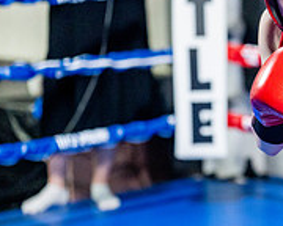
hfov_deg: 8.9
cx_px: 445
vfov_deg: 7.3
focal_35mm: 212
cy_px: 104
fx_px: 1776
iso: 4000
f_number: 2
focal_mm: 70
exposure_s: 1/1000
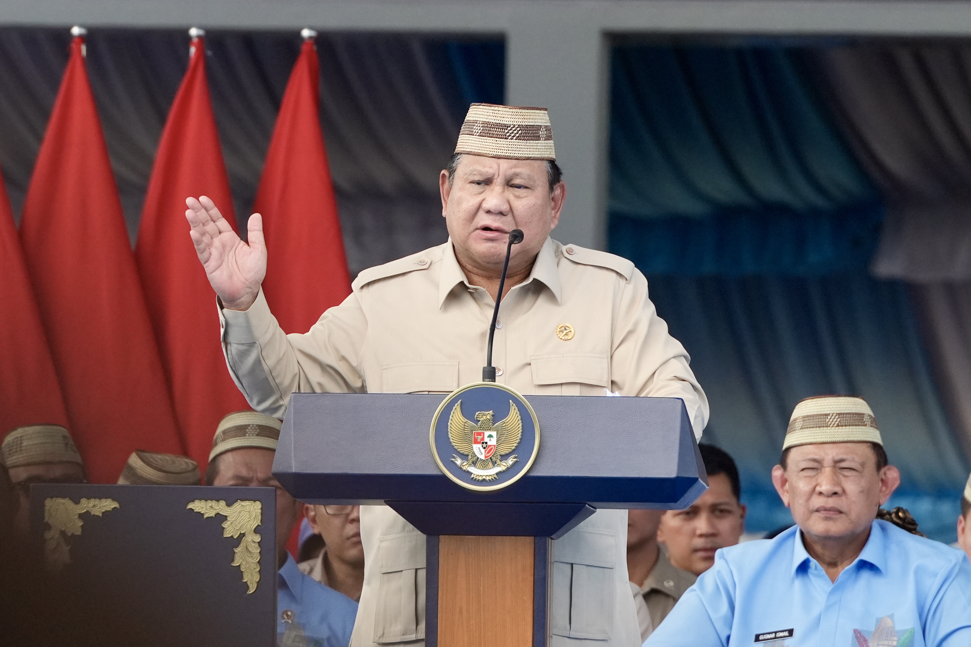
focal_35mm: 400
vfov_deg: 3.4
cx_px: 486
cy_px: 324
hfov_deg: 5.2
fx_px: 10788
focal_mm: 400
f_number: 8
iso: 2500
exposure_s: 1/2000
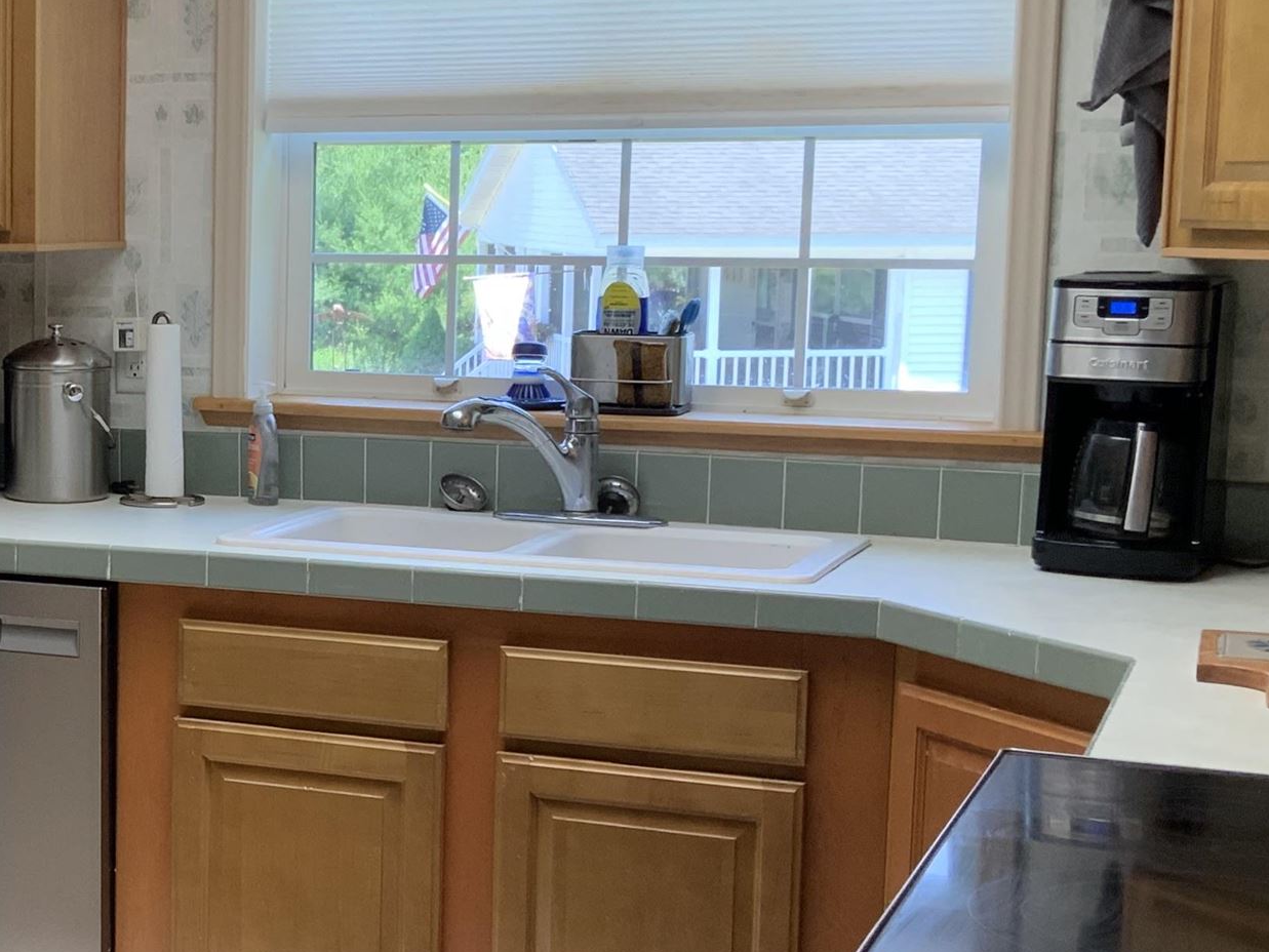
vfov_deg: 20.4
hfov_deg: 25.8
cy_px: 555
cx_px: 31
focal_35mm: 72
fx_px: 2640
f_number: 1.8
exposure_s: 1/120
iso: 50
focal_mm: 3
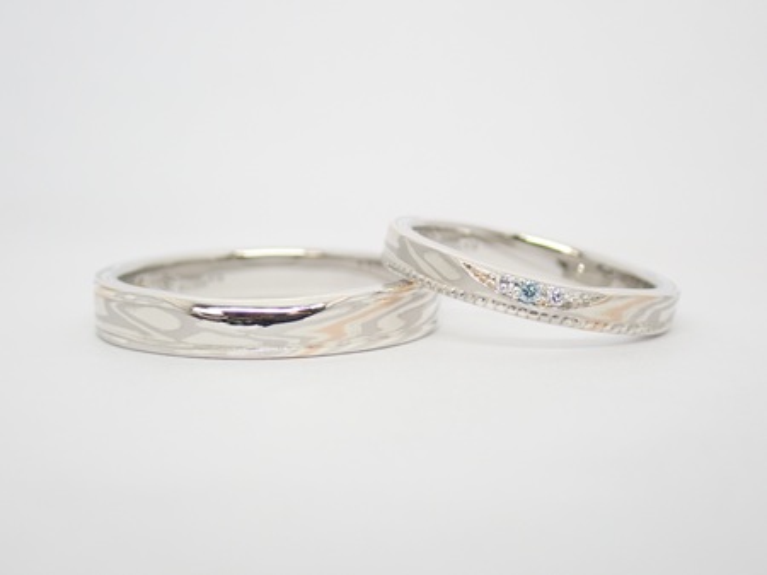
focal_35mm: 77
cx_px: 384
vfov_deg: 19.1
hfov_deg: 25.3
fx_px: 1705
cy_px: 288
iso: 200
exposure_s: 1/100
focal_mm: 13.65
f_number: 4.1
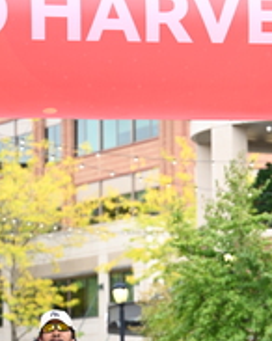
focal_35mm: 198
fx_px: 1996
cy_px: 348
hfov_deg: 7.8
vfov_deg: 9.7
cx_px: 267
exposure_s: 1/1600
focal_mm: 70
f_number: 2.8
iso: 640
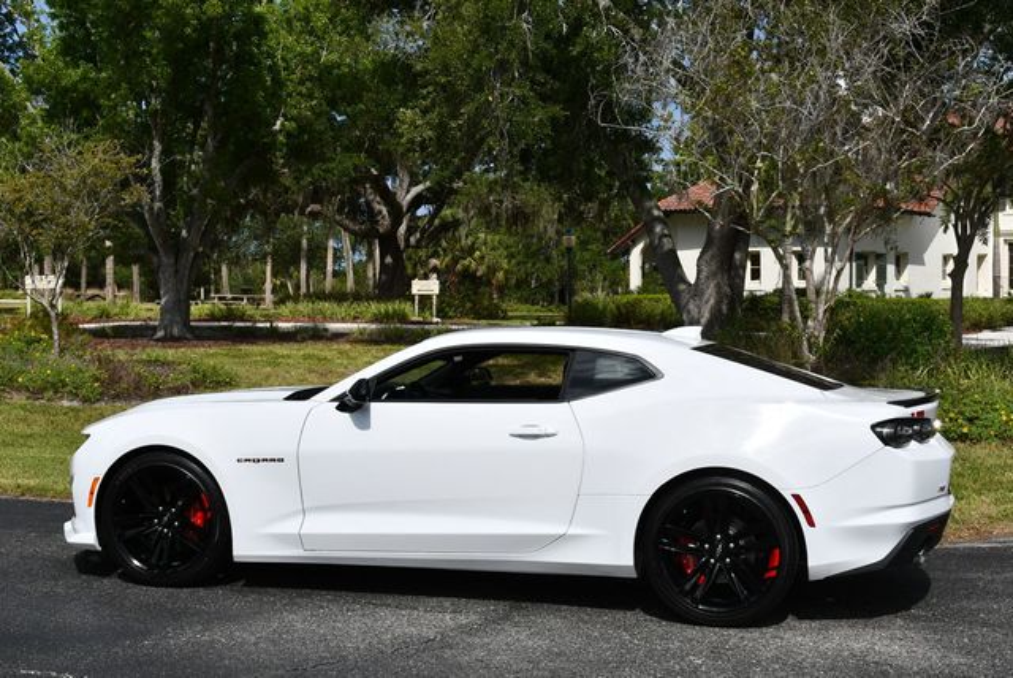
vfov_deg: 26.0
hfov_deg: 38.2
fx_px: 1465
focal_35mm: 52
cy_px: 339
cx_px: 506
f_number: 9
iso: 100
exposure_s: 1/320
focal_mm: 26
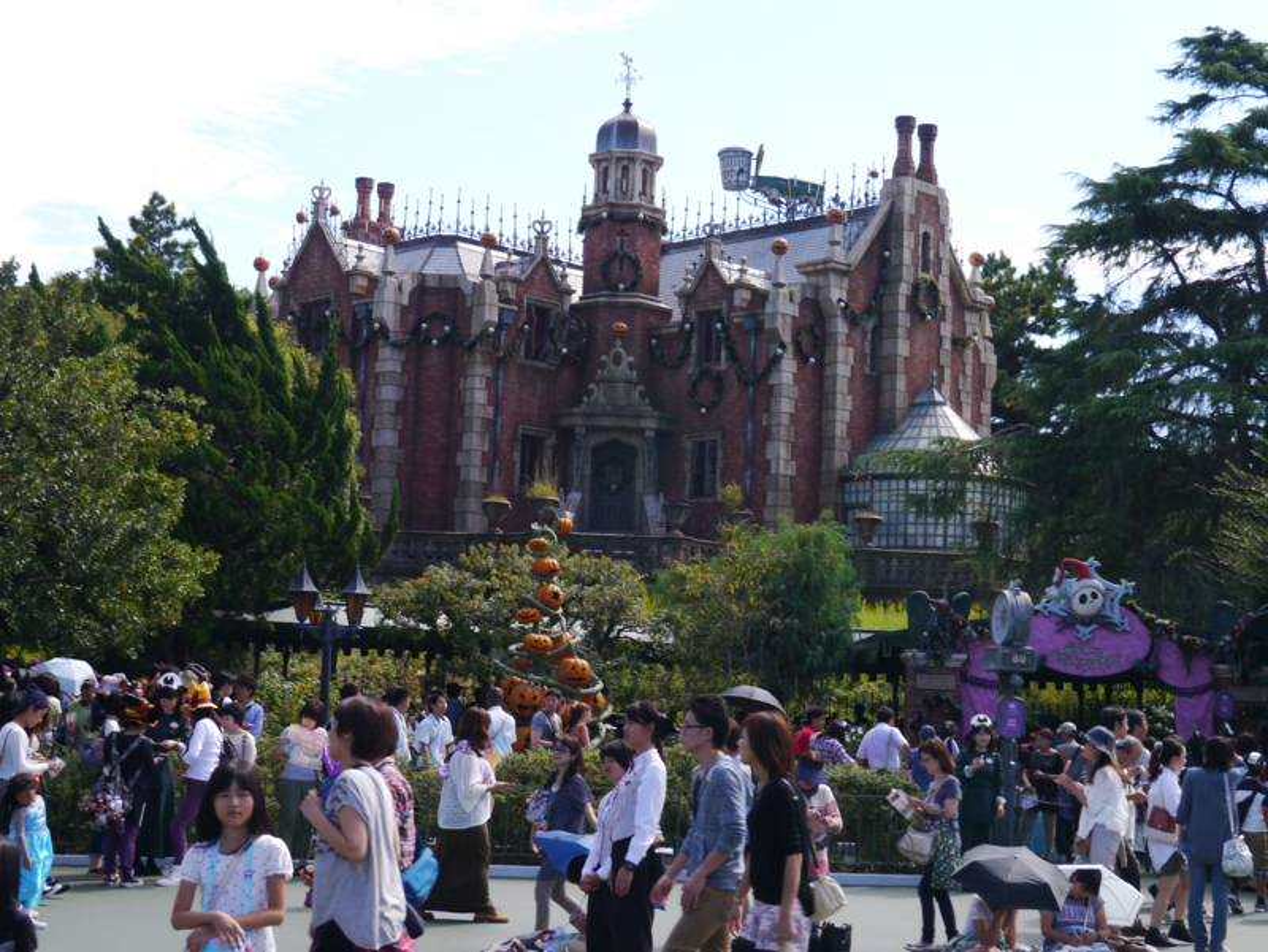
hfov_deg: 32.2
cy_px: 476
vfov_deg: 24.4
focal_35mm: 60
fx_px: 2199
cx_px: 634
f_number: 7.1
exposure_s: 1/200
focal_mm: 30
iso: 160
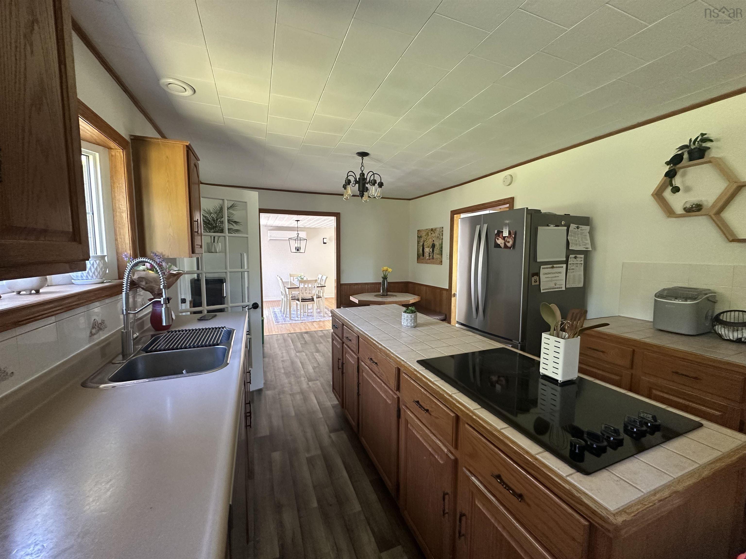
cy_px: 280
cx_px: 373
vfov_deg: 85.7
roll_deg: -0.2
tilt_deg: -5.0
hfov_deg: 102.1
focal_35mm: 14
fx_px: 302
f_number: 2.2
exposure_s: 1/60
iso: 400
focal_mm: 2.22
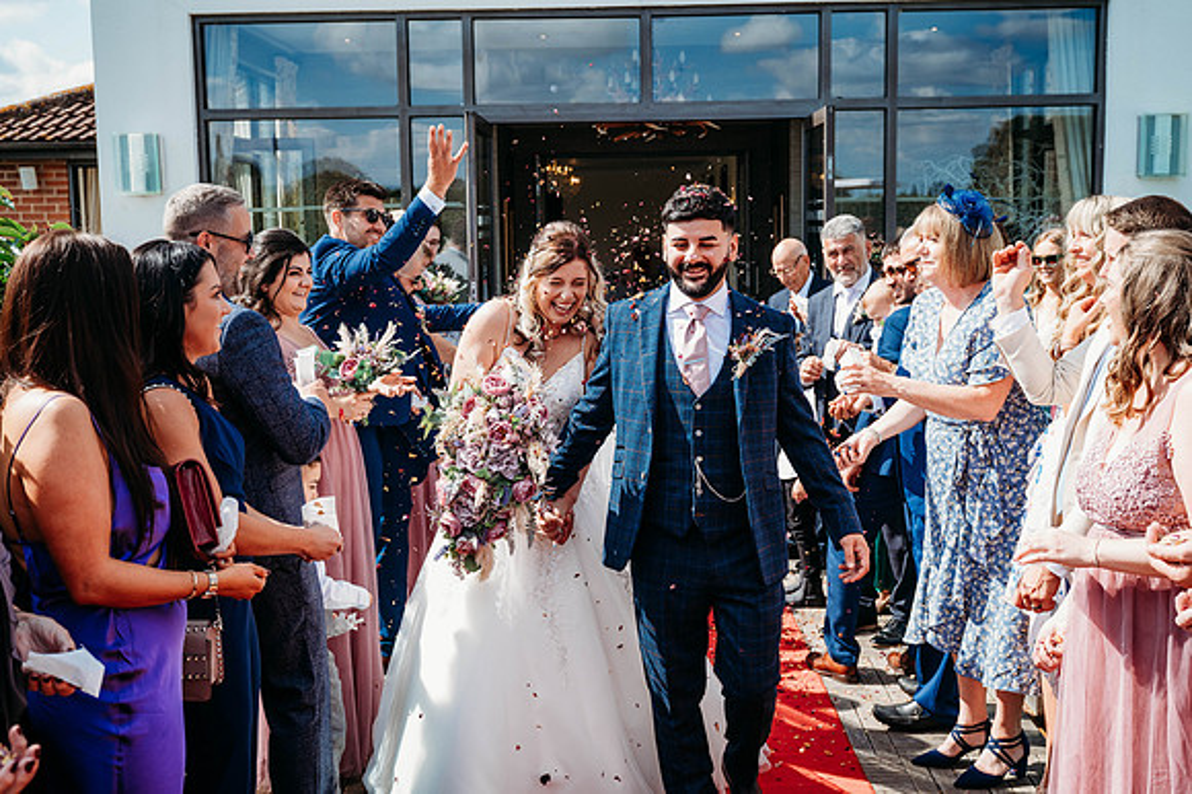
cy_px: 397
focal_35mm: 40
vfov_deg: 33.4
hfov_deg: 48.5
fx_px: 1324
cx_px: 596
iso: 320
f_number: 5
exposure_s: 1/800
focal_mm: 40
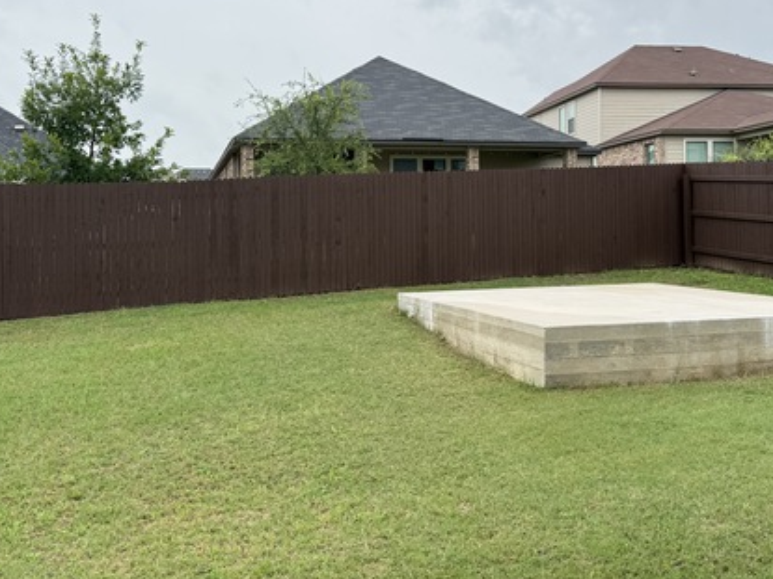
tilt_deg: +1.7
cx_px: 419
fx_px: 826
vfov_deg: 38.3
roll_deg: +0.4
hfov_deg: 50.1
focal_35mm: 37
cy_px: 199
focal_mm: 6.76
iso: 100
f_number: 1.78
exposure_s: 1/2525
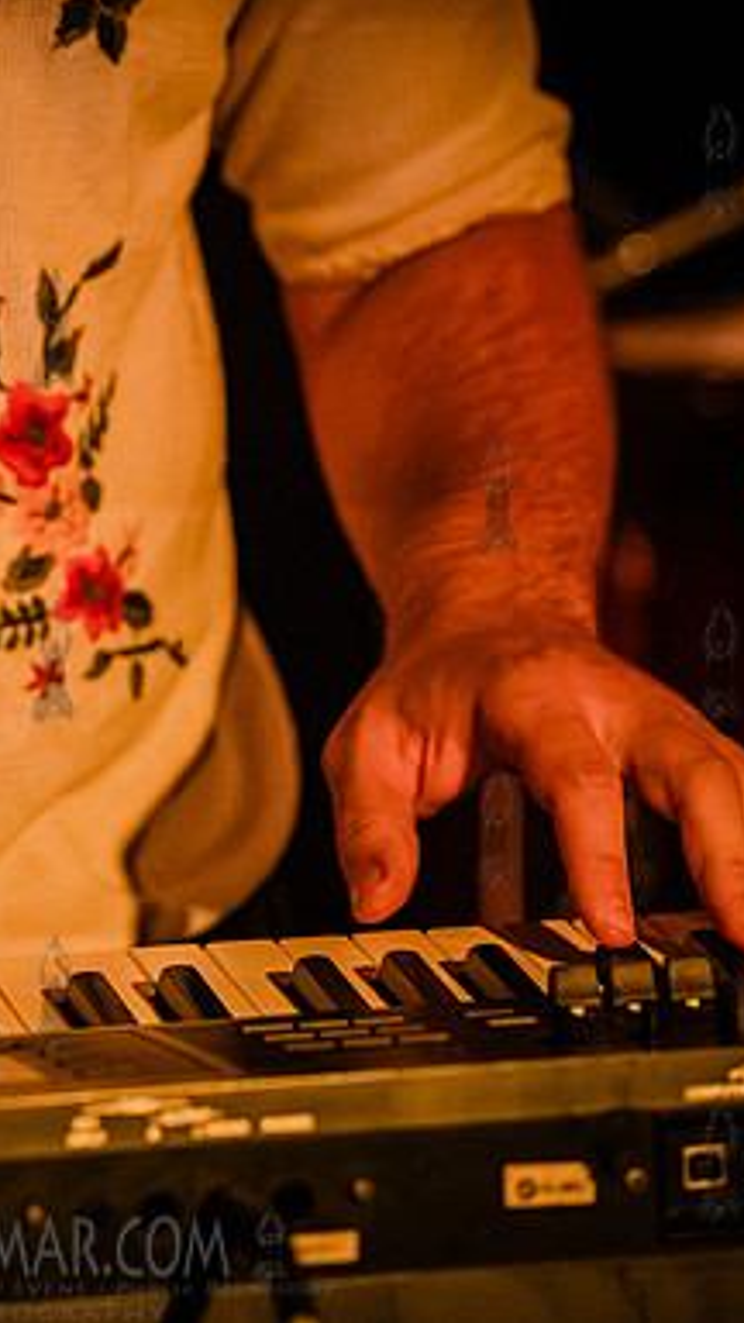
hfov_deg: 6.5
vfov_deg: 11.6
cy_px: 548
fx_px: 6488
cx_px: 49
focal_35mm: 185
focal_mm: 100
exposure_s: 1/200
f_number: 3.2
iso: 16000
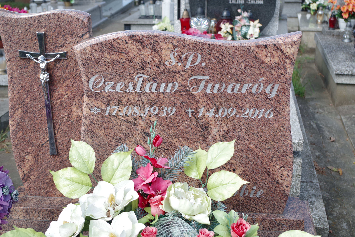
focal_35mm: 48
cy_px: 118
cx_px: 178
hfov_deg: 41.1
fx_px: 473
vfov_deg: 28.1
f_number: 5.6
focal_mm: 32
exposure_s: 1/160
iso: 100
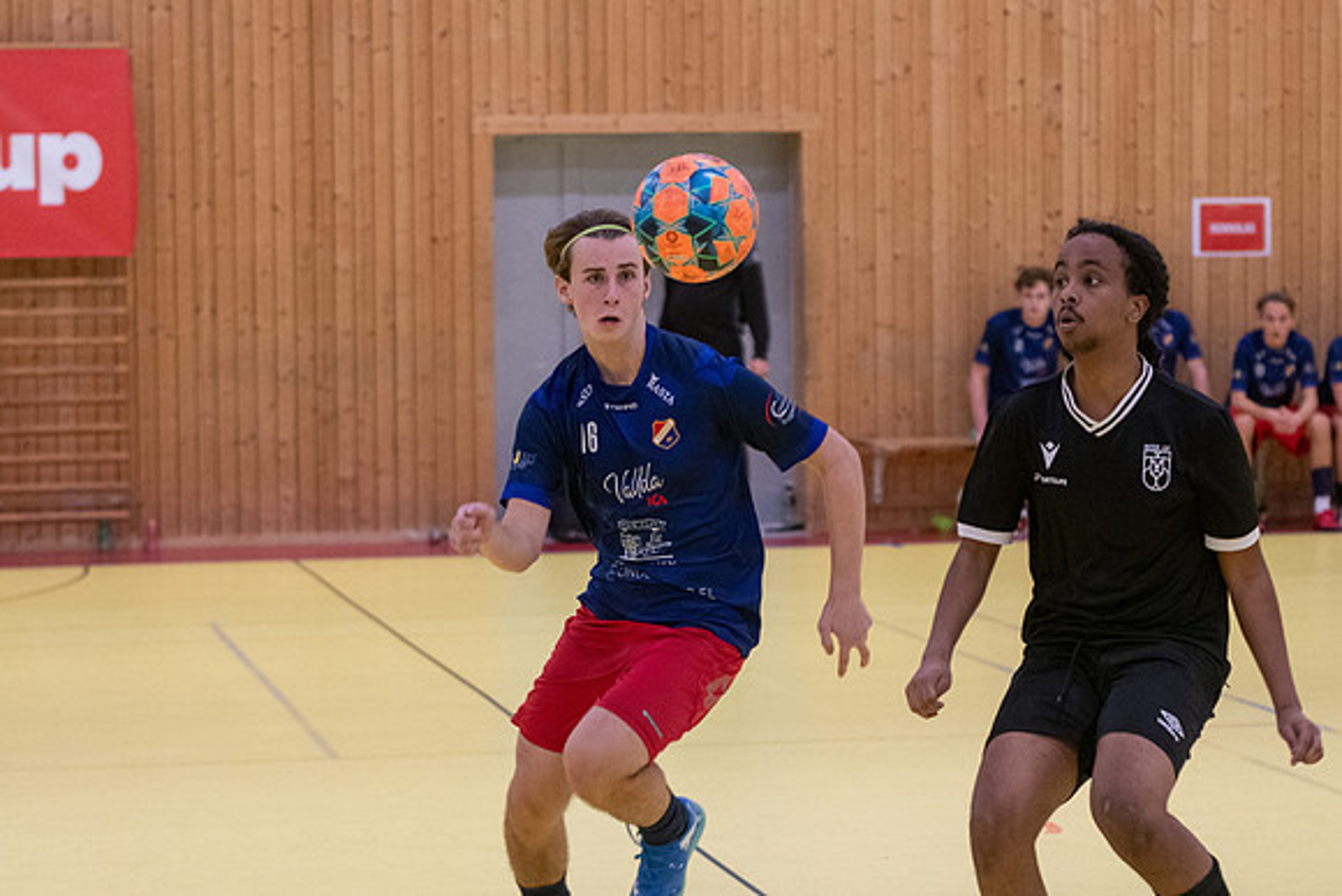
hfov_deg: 18.6
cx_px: 671
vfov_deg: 12.5
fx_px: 4094
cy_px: 448
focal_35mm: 110
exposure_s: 1/640
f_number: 3.2
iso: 5000
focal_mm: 70
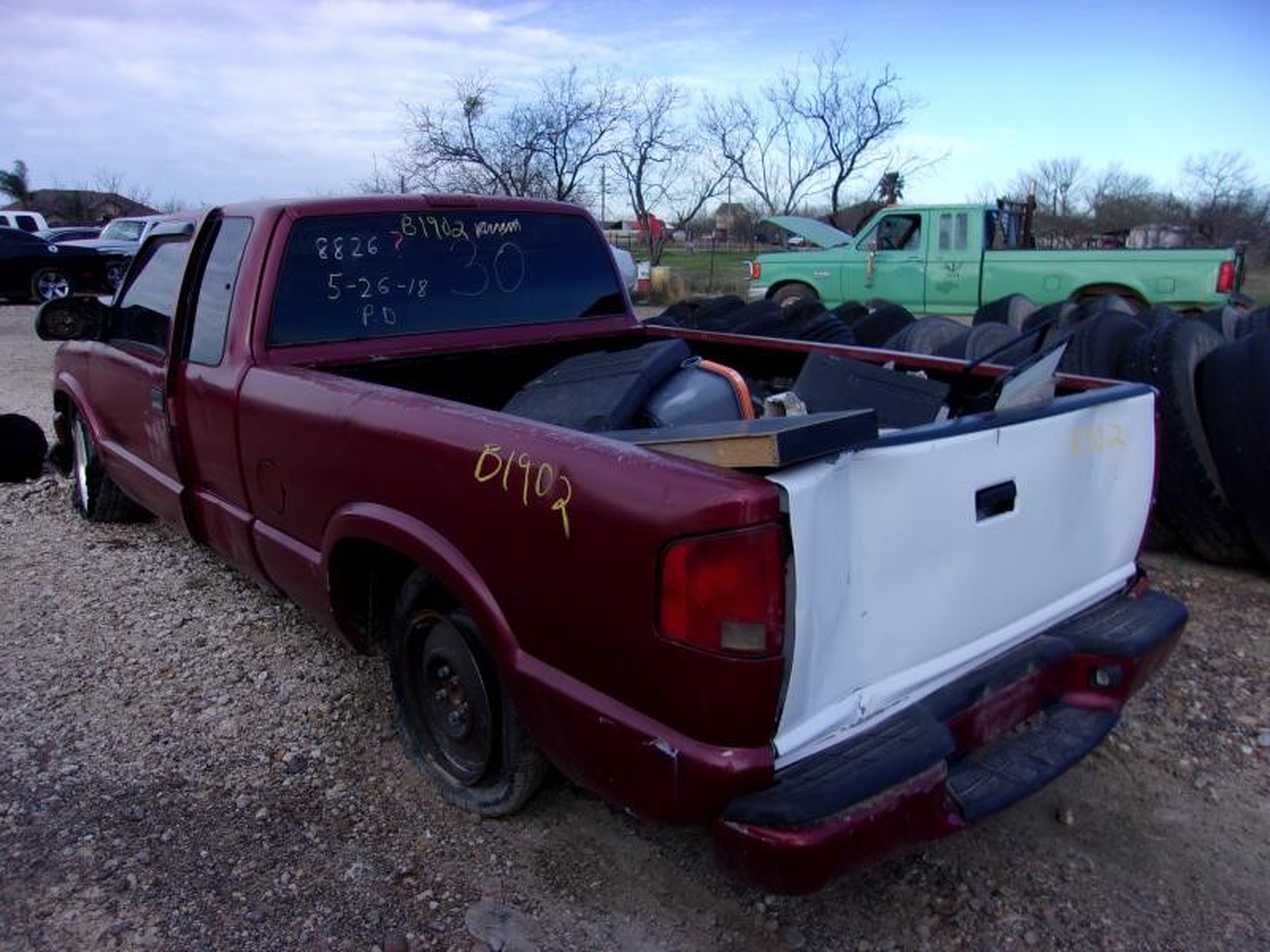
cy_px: 476
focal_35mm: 27
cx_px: 635
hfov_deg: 65.3
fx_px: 991
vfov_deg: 51.4
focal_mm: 4.9
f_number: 3
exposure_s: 1/400
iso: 80
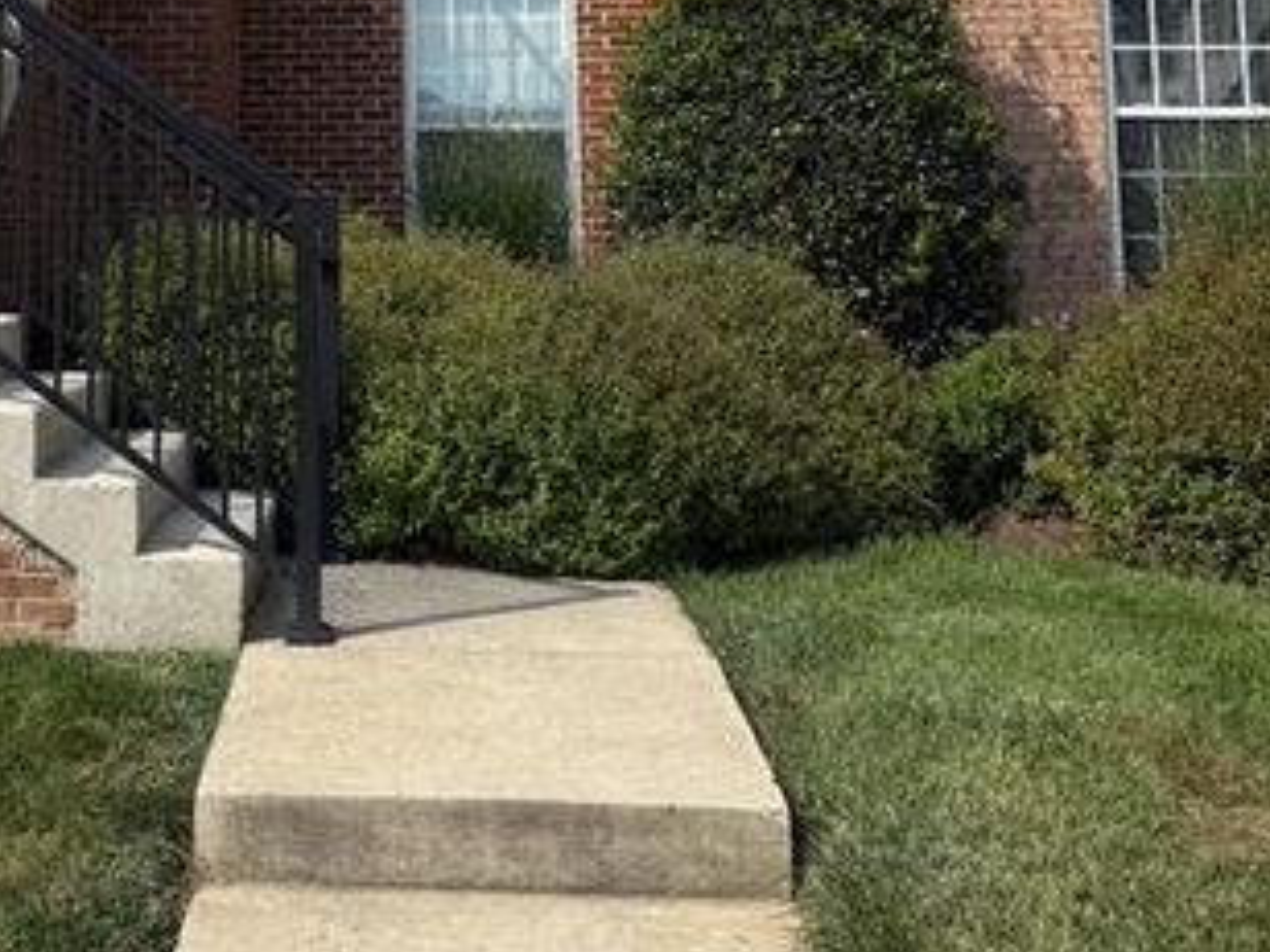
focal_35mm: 52
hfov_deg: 35.7
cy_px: -43
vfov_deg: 26.3
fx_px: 1908
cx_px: 268
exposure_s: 1/5319
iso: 80
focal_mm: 6.76
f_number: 1.78
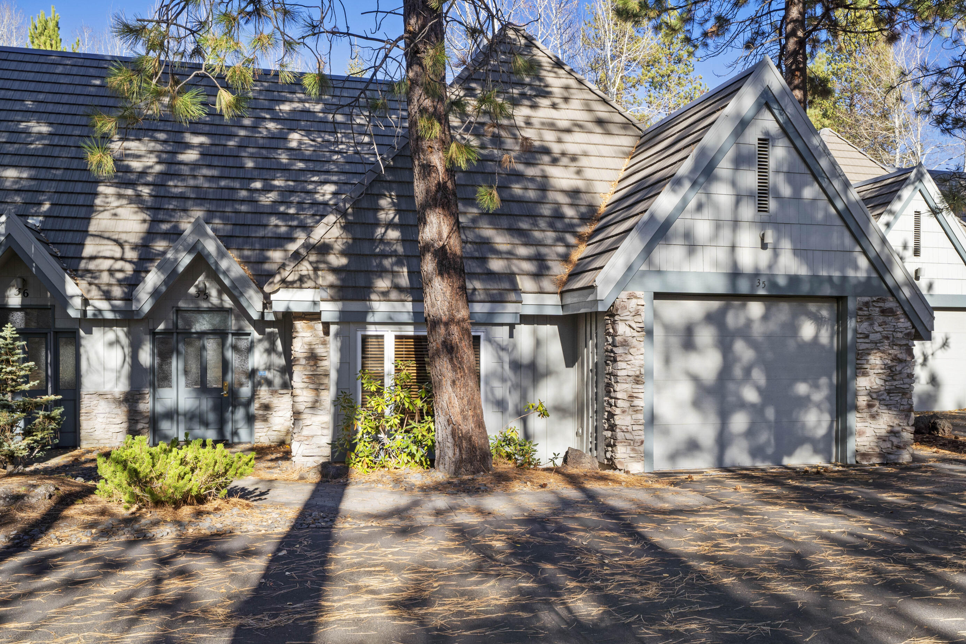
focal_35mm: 27
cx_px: 497
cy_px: 331
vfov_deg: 47.3
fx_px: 736
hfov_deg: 66.5
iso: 250
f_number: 10
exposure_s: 1/15
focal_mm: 25.4
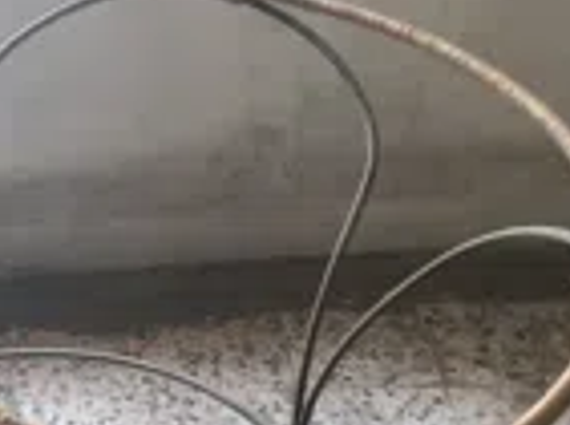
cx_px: 93
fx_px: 1215
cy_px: 461
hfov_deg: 25.8
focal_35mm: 74
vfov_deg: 19.1
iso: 640
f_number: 1.6
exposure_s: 1/30
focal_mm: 5.96
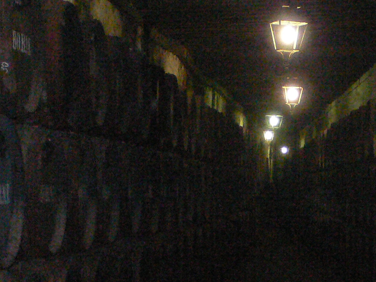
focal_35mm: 111
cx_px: 271
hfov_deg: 17.6
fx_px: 1206
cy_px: 276
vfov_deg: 13.2
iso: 400
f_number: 2.8
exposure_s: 1/30
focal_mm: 6.3
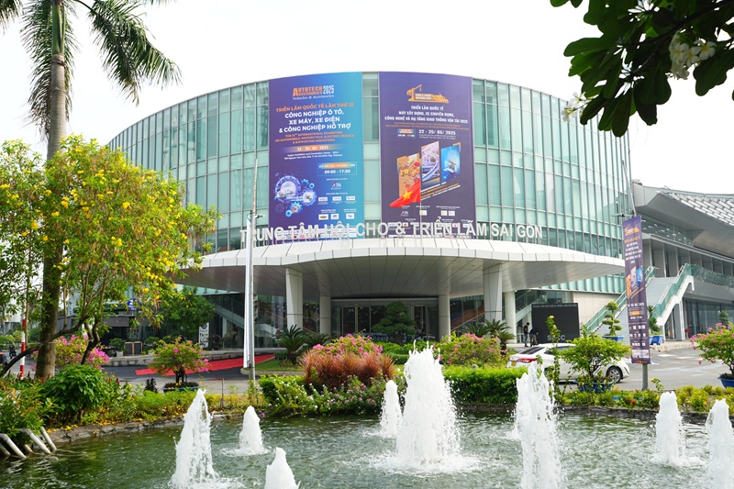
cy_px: 244
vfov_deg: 37.8
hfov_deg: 54.4
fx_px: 713
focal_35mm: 35
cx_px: 367
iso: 100
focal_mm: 35
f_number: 5
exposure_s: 1/200
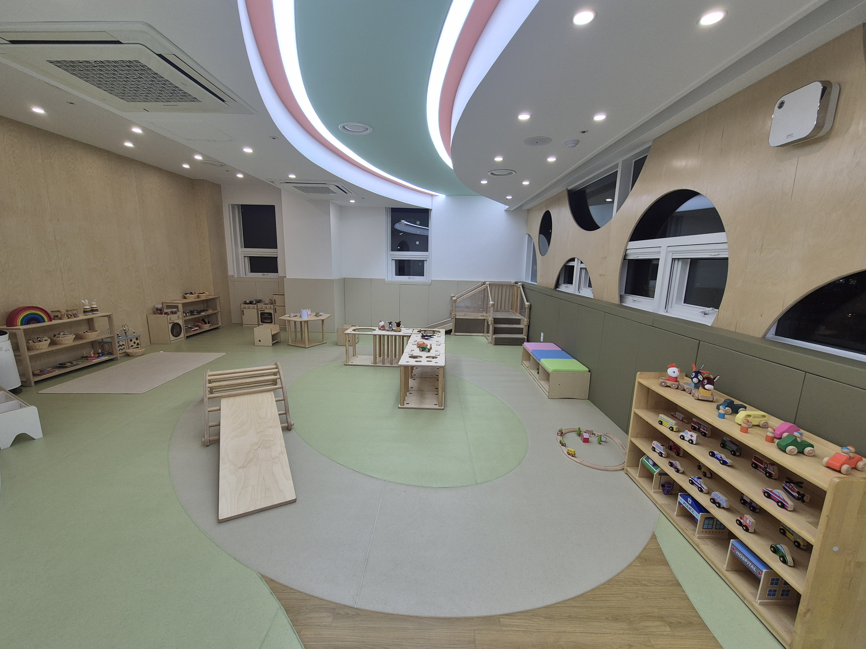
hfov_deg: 106.2
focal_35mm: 13
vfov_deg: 89.9
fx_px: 325
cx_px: 433
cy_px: 324
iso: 50
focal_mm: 2.2
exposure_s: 1/195
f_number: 2.2
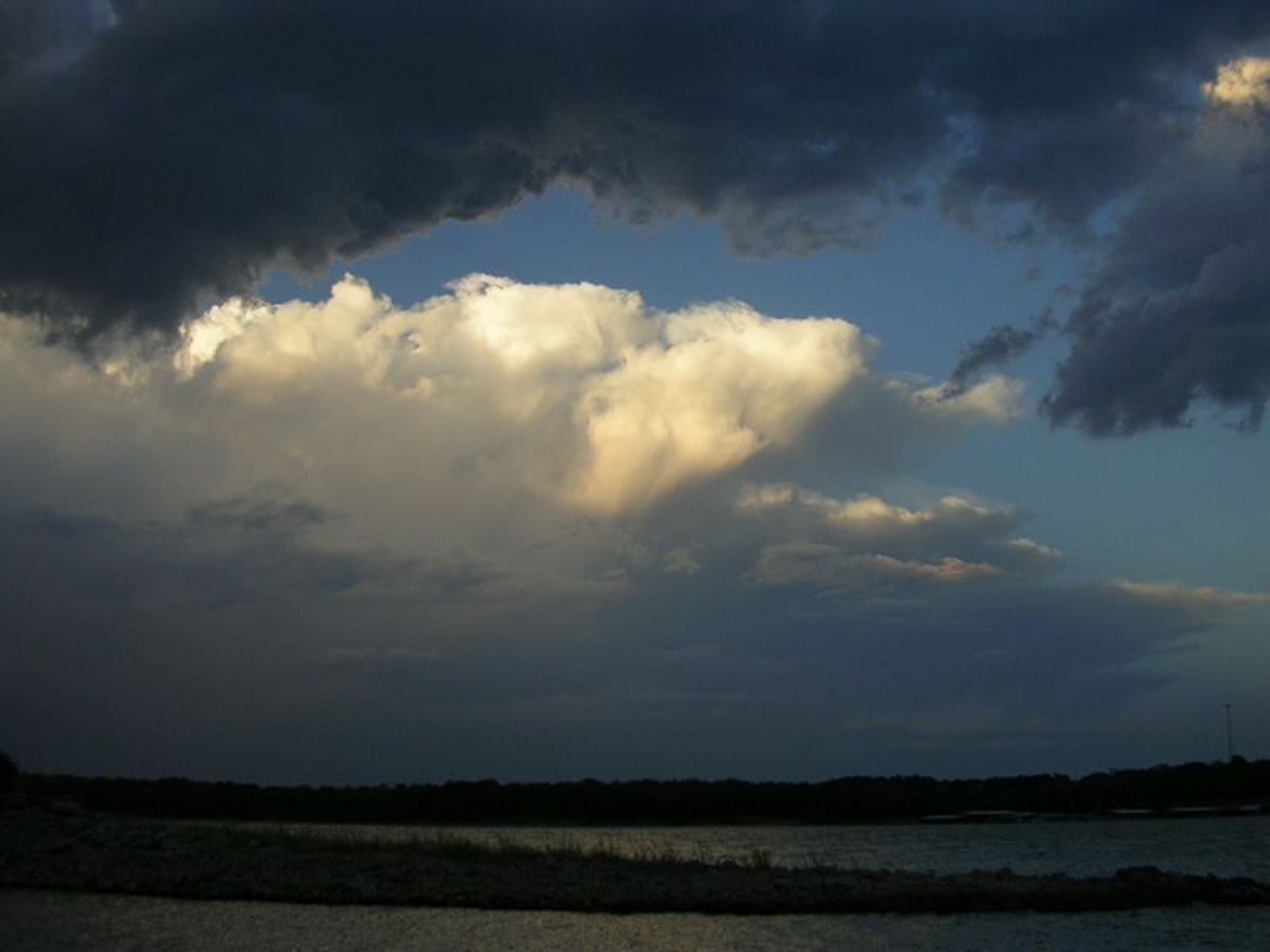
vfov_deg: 37.7
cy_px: 476
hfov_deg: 49.0
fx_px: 1394
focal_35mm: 38
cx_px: 635
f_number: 2.8
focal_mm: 5.8
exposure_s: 1/477
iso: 50
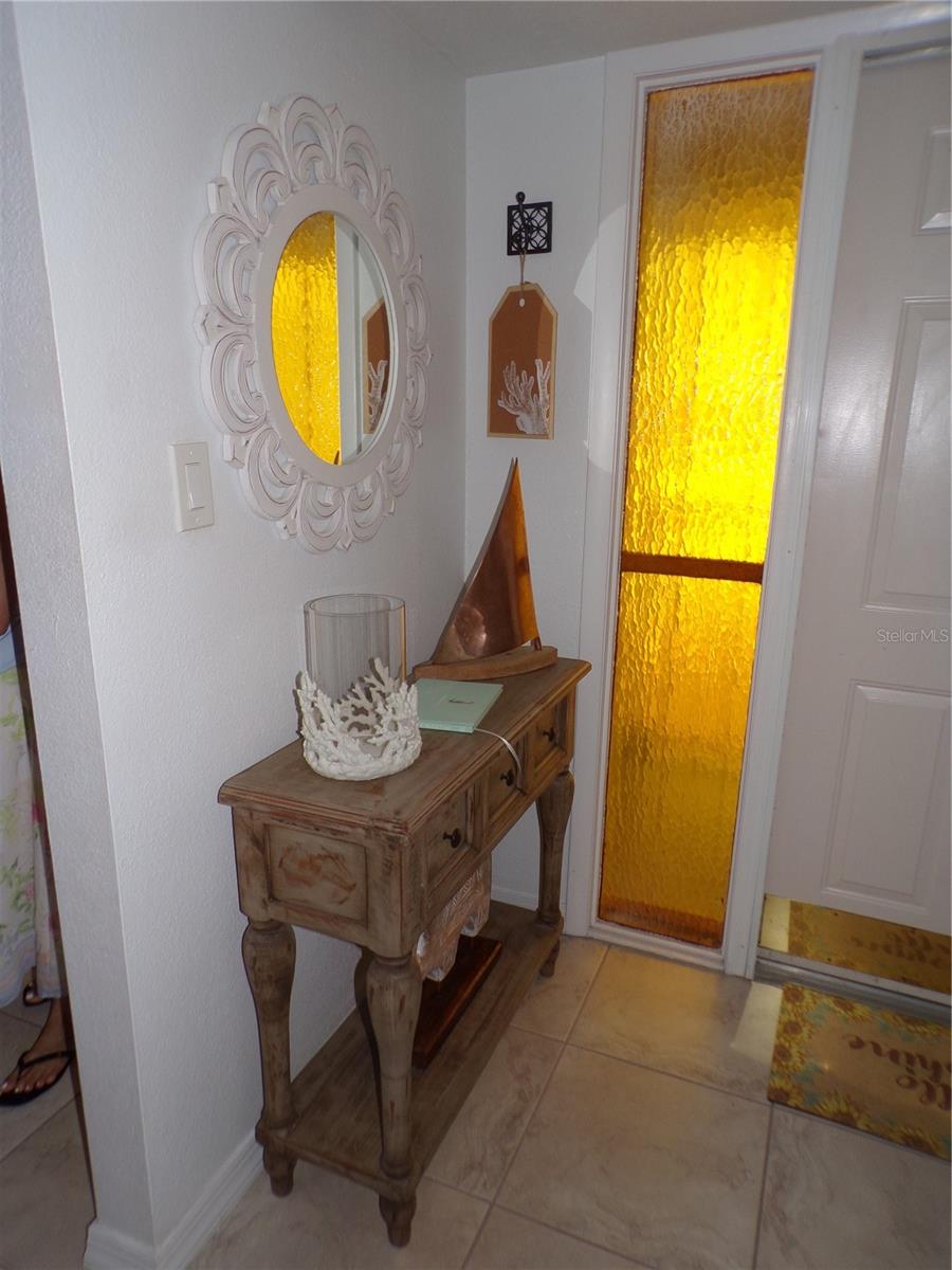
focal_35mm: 24
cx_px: 476
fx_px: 880
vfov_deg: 71.6
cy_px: 635
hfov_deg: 56.8
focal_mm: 4.3
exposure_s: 1/80
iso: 80
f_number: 4.3
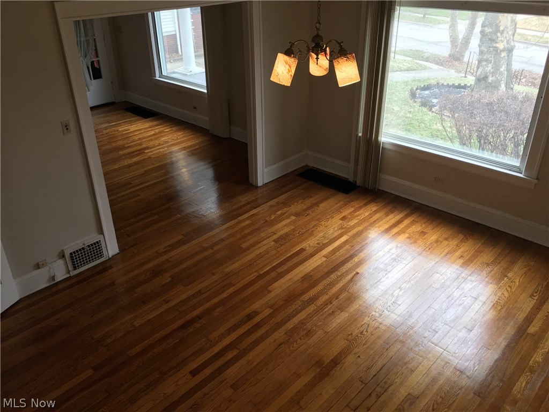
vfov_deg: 48.2
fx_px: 460
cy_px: 206
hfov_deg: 61.7
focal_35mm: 29
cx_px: 274
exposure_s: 1/120
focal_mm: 4.15
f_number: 2.2
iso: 40
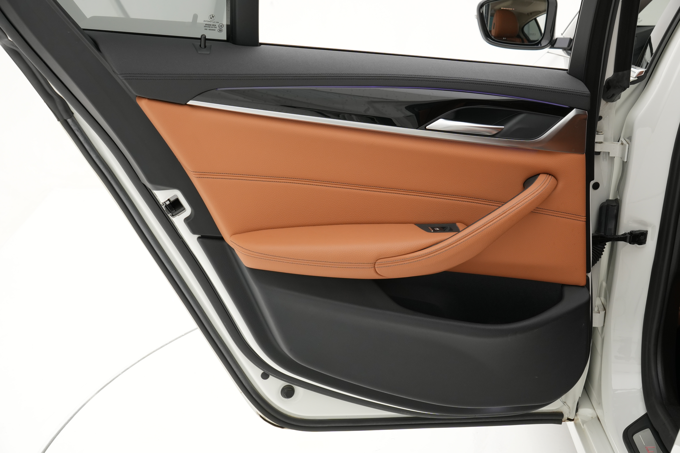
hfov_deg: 37.4
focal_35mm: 53
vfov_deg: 25.4
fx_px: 1006
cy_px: 226
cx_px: 340
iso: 400
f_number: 8
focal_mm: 35.5
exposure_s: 1/40
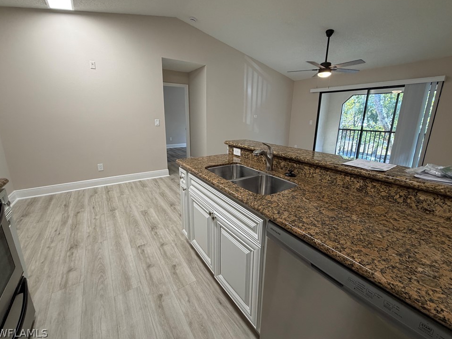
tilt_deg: -13.1
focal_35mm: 15
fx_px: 196
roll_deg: -1.0
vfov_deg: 81.7
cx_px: 230
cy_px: 159
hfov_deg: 98.2
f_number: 2.2
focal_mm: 2.22
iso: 250
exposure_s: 1/120
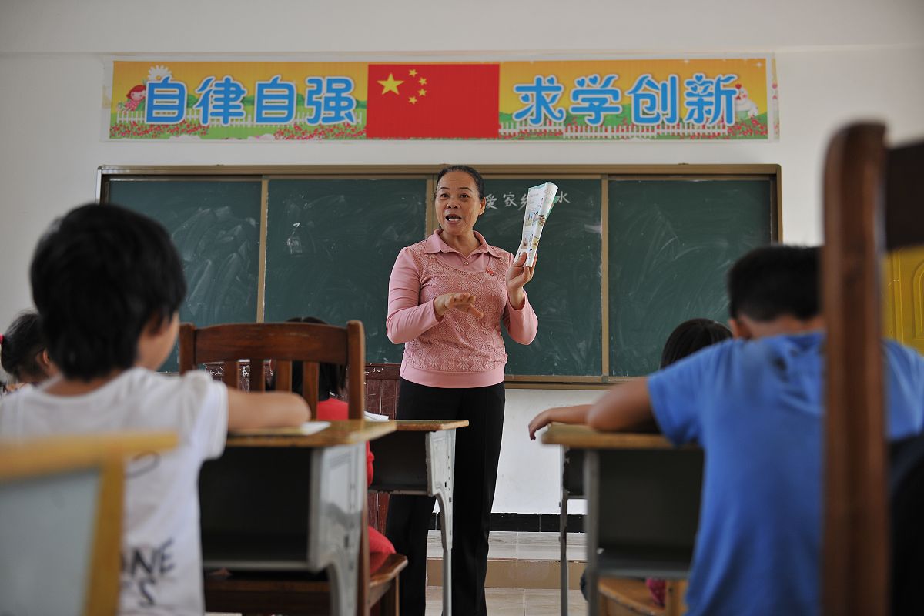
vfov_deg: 35.1
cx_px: 462
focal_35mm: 38
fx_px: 975
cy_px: 308
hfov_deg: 50.7
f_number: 2.8
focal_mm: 38
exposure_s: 1/250
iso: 320
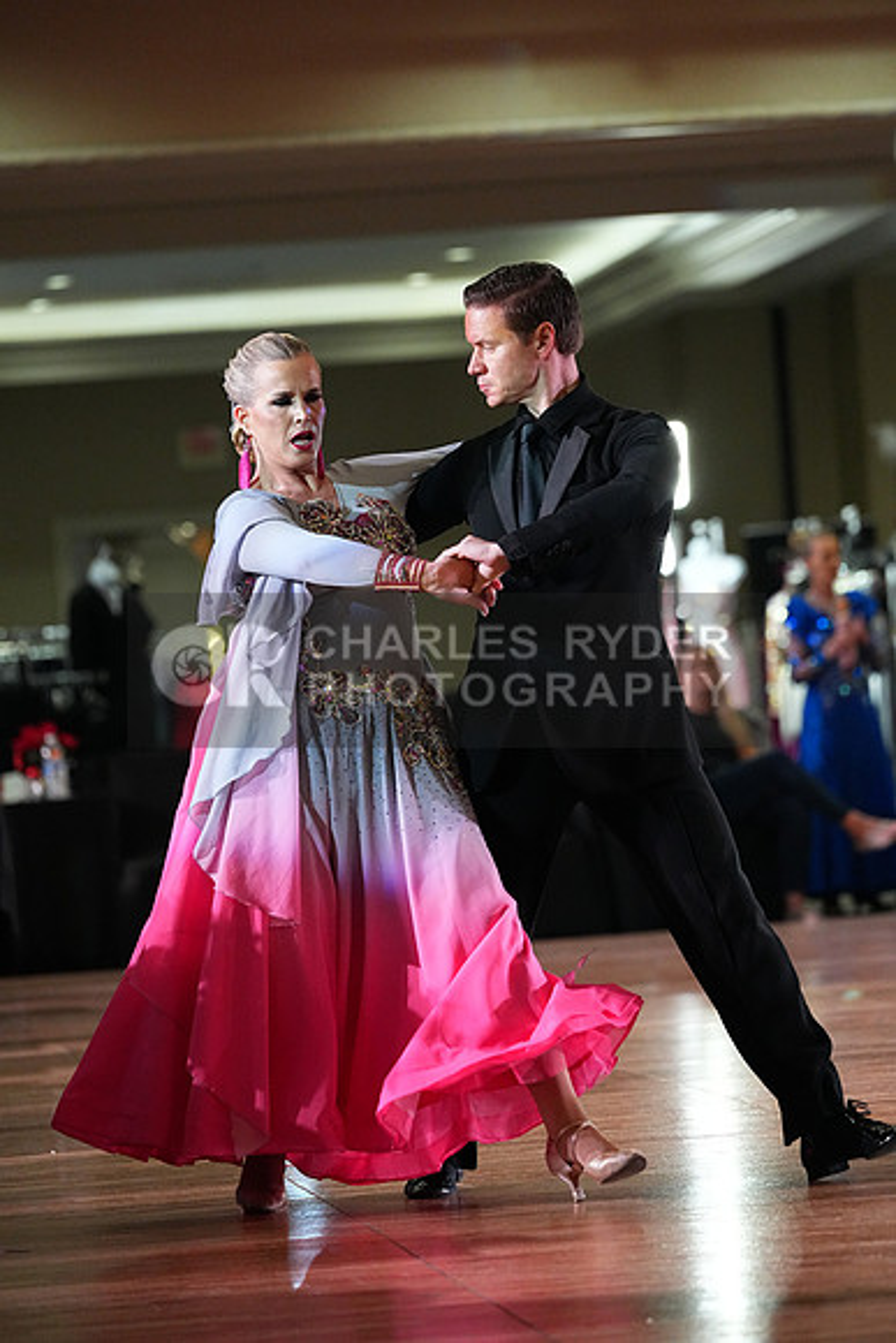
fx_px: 7462
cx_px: 448
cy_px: 672
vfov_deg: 10.3
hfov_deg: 6.9
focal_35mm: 200
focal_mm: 200
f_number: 4.5
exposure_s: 1/400
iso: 6400
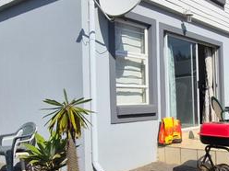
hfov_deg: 42.5
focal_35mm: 42
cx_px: 188
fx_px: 278
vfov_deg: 34.3
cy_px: 98
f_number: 2.2
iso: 25
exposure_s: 1/2168
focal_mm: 1.7
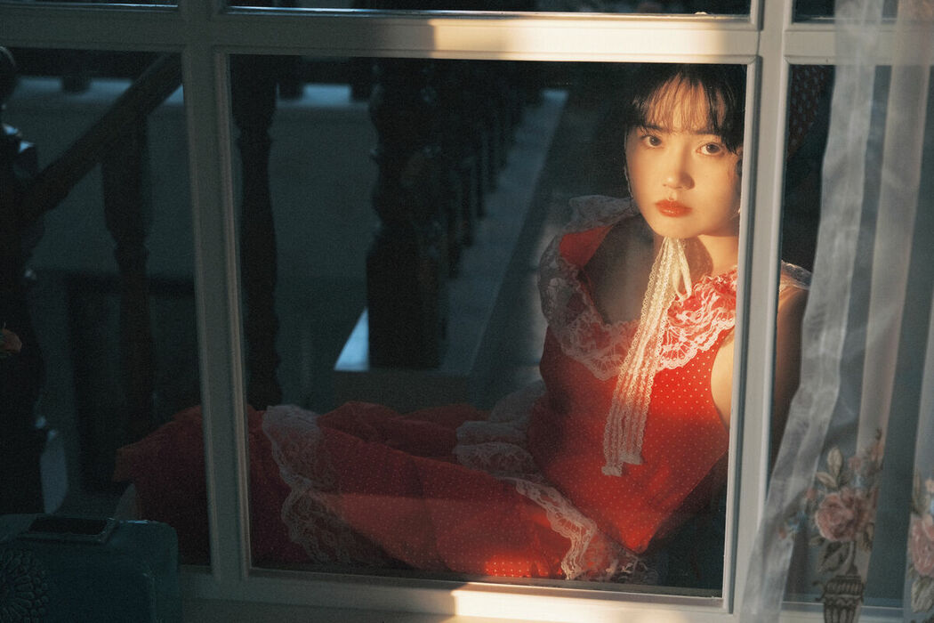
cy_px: 312
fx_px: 1842
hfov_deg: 28.5
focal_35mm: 71
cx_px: 467
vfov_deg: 19.2
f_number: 2.8
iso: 160
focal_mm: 47
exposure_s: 1/125
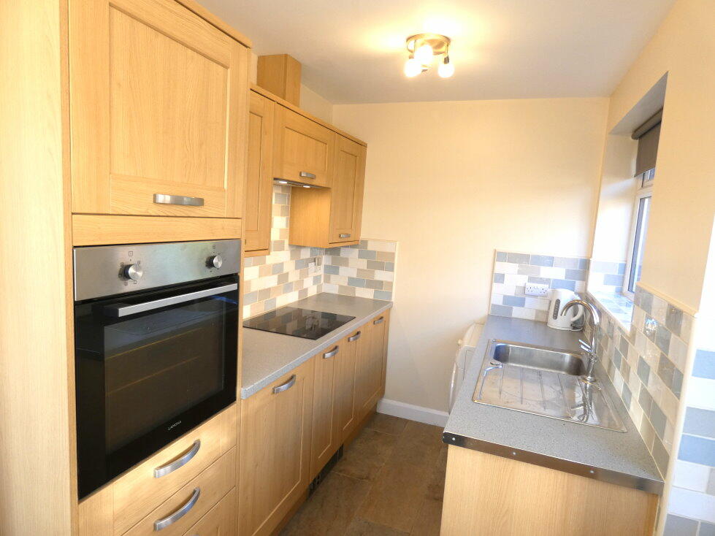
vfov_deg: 66.0
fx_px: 413
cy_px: 268
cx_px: 358
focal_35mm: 20
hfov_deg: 81.8
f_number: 2.8
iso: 100
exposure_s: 1/60
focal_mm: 3.6
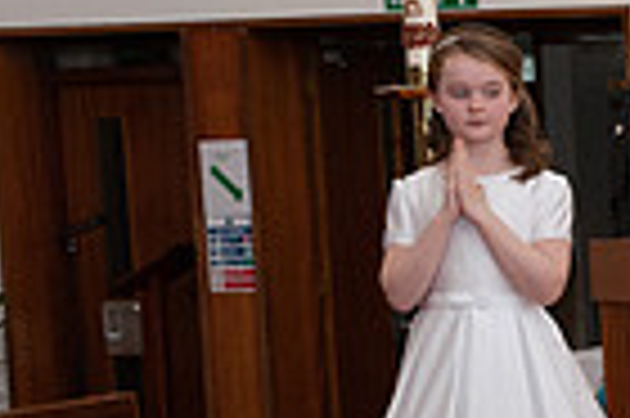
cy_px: 553
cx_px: 1264
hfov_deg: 10.8
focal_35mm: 174
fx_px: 3041
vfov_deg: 7.8
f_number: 5.6
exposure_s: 1/250
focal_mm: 42
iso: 2000
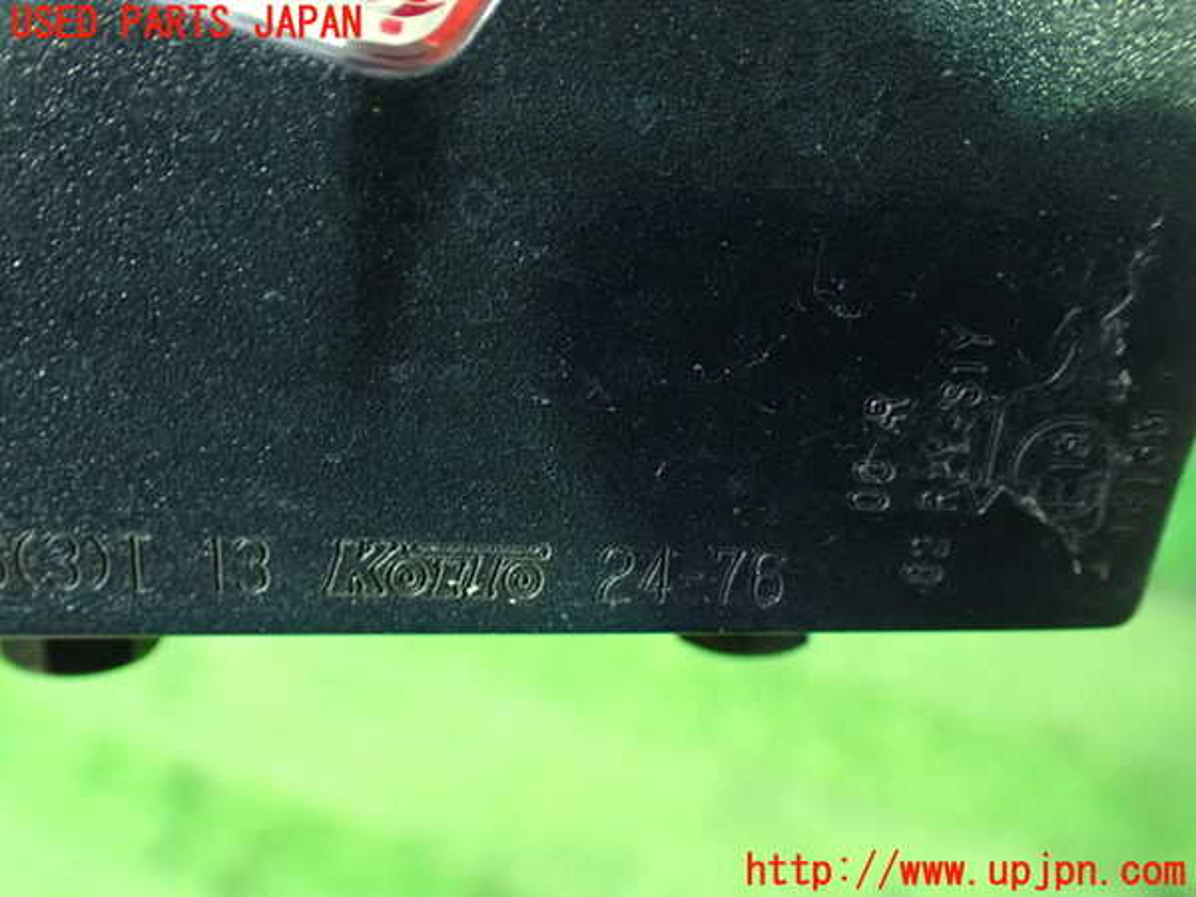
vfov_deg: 39.7
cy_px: 448
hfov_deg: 51.4
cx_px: 598
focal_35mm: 36
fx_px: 1244
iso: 1600
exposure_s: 1/15
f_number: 2.5
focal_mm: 6.37
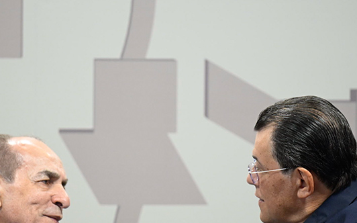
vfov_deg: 4.0
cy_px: 159
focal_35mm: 329
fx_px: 3200
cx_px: 144
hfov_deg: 6.4
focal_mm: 200
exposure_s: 1/160
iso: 2000
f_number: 2.8
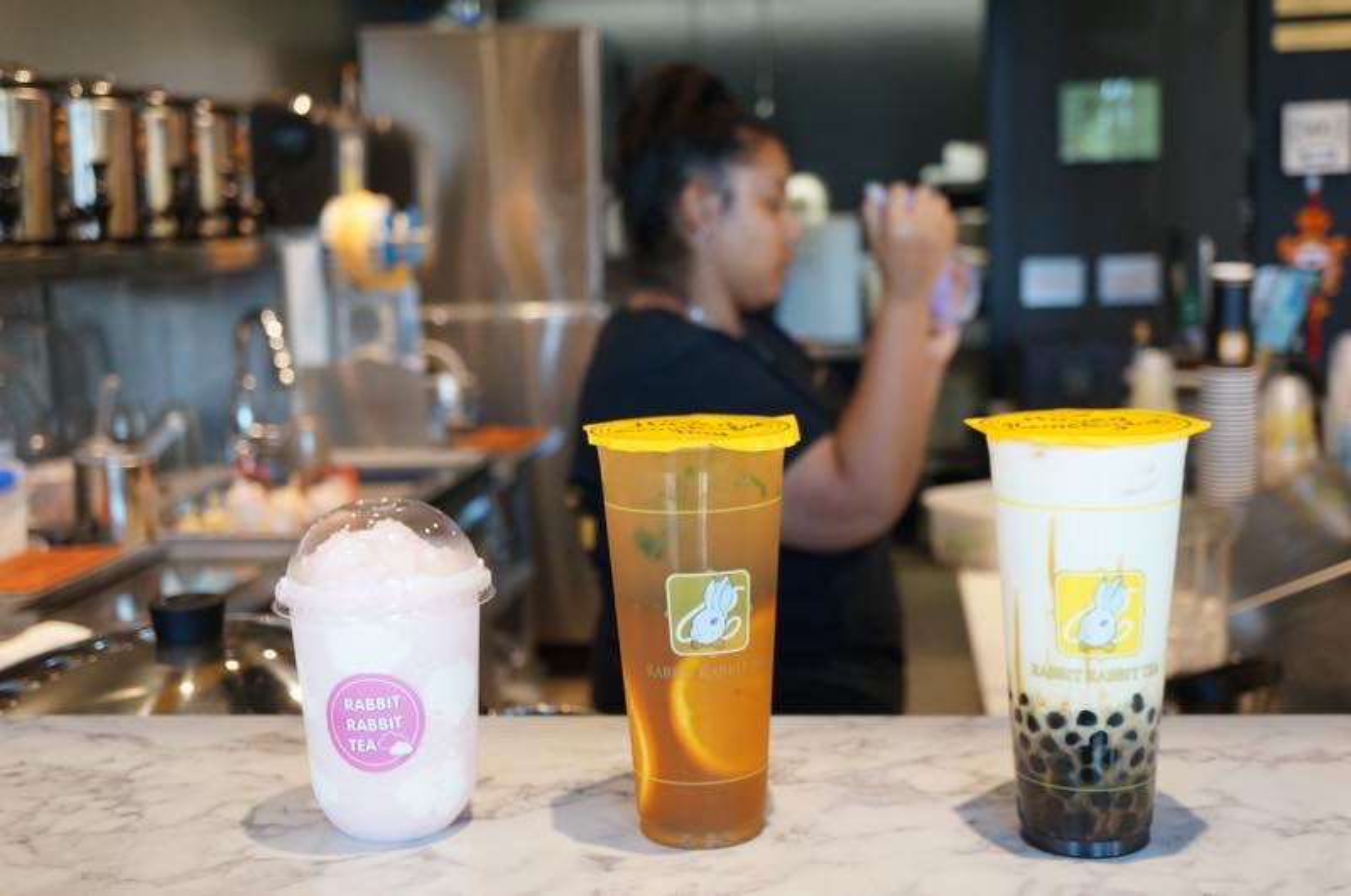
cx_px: 676
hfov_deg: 43.7
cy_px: 448
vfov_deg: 29.8
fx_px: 1686
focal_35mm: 45
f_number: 4
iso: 500
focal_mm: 30
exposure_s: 1/60
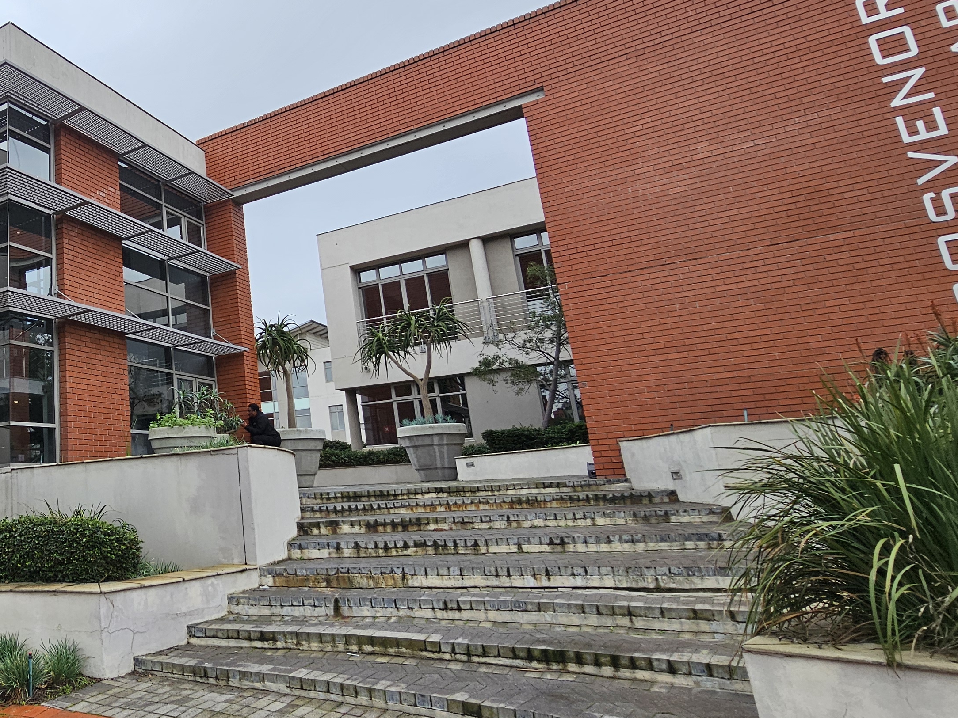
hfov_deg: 62.1
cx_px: 126
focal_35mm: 24
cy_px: 305
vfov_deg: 56.6
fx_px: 664
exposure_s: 1/1053
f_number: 2.2
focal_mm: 2.2
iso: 50
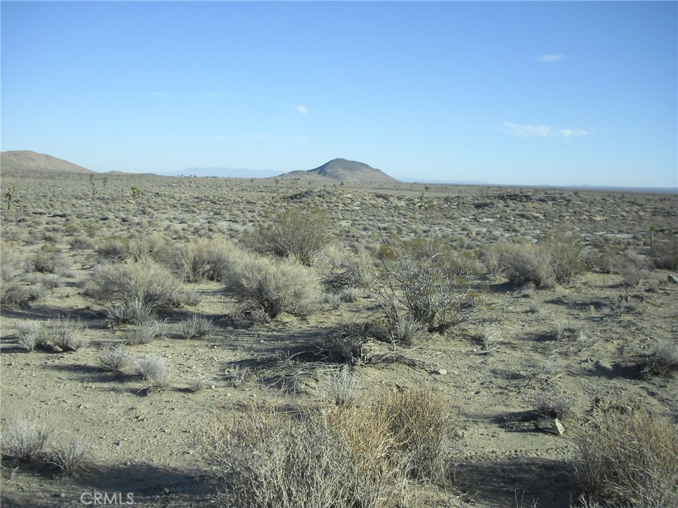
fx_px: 744
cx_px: 339
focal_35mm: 38
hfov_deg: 49.0
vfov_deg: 37.7
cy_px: 254
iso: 100
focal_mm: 6.2
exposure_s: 1/160
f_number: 8
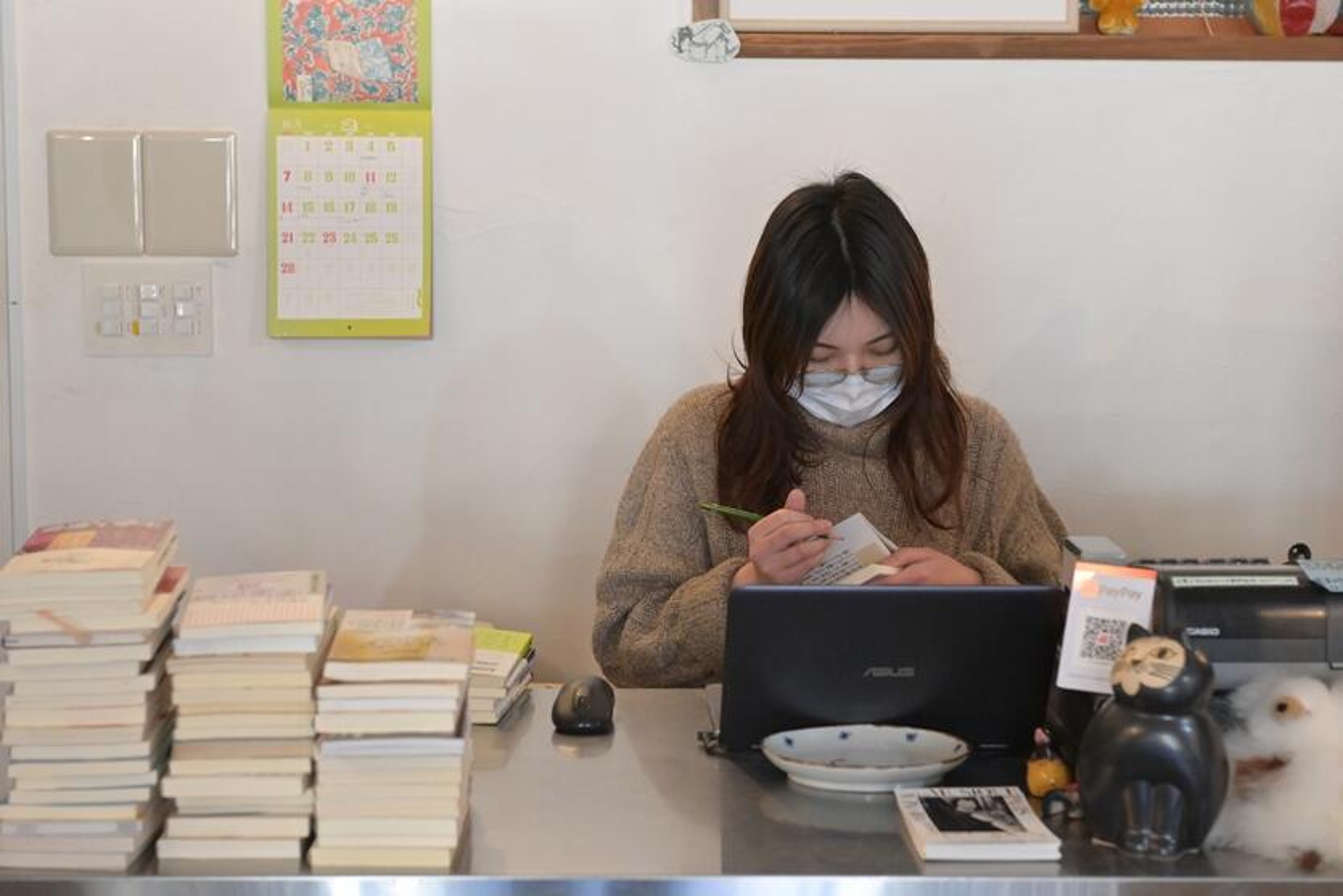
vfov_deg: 19.5
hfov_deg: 28.8
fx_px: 2612
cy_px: 448
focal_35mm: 70
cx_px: 672
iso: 6400
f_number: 5.6
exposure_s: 1/200
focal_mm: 70
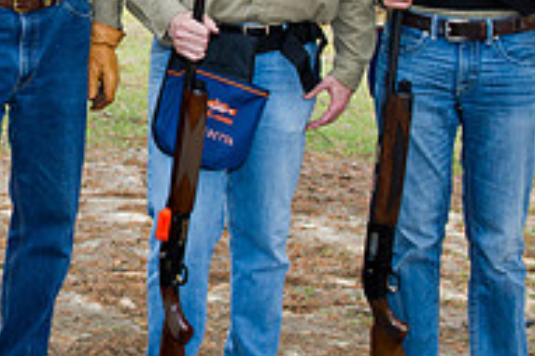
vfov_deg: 14.0
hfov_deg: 20.0
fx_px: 1440
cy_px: 48
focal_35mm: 97
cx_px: -67
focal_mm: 32
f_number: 6.3
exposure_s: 1/250
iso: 400
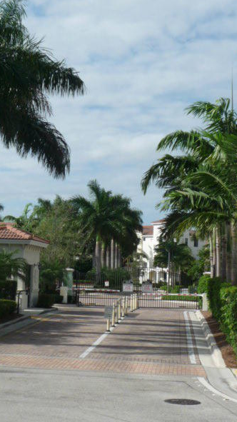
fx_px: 805
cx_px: 79
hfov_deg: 16.7
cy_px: 221
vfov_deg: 29.4
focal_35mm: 72
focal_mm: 6.3
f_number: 9
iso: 100
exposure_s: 1/250
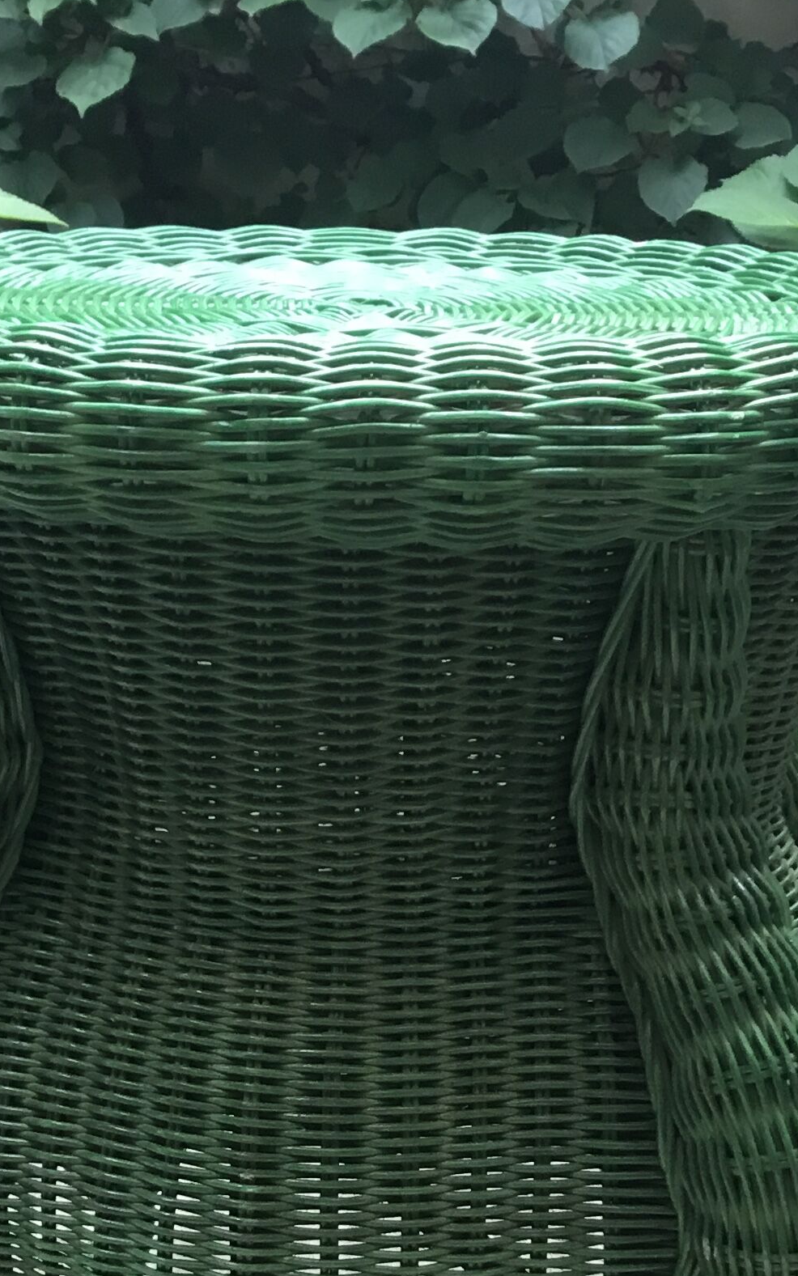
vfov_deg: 29.4
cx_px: 428
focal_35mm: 68
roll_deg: -0.6
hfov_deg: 19.1
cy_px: 1053
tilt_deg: -20.6
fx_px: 2366
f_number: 2.4
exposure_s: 1/33
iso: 32
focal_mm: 3.3
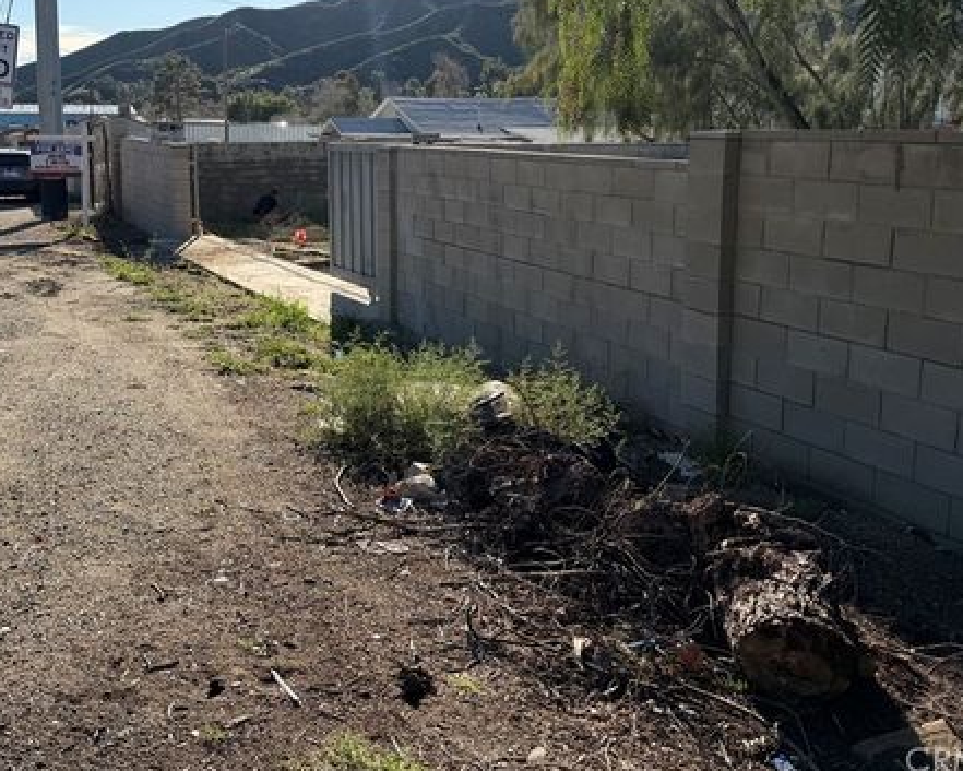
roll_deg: +0.2
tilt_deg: -9.5
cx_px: 376
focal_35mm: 34
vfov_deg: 42.8
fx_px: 969
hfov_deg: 52.4
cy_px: 256
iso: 80
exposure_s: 1/4167
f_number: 1.78
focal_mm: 6.76
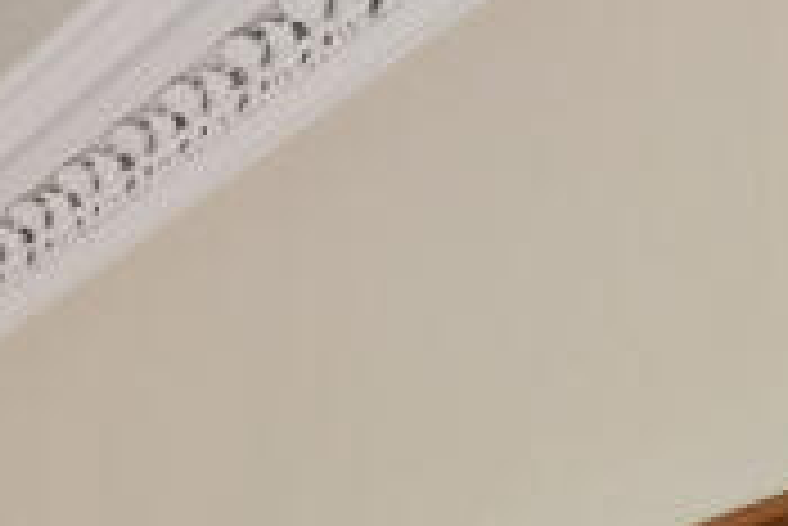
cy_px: 1346
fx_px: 1796
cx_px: -1414
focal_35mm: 82
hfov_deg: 12.6
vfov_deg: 12.3
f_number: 8
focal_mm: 14
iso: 640
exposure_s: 1/8
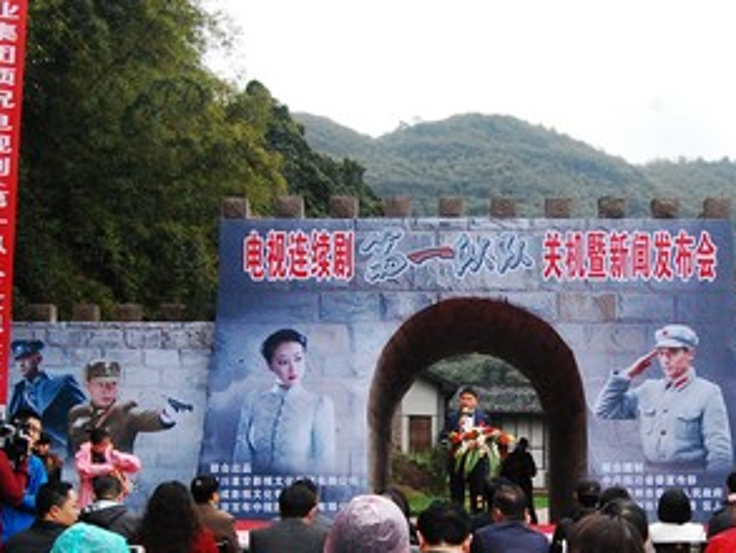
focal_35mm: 54
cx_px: 475
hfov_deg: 35.3
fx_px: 1149
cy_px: 407
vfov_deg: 26.7
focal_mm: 22
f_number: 8
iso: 1600
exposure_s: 1/250
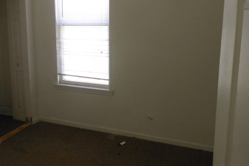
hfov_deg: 53.1
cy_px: 66
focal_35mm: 36
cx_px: 122
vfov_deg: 36.7
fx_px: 249
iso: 400
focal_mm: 5
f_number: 3.7
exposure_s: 1/80
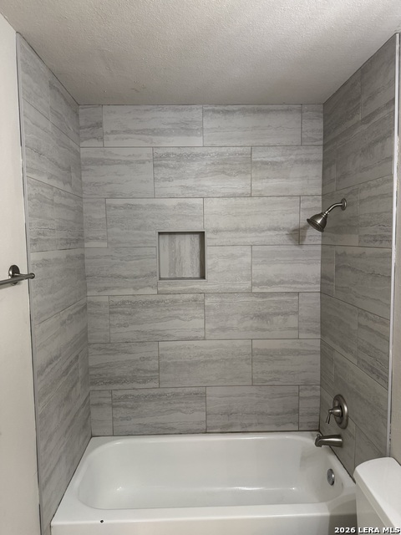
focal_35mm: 24
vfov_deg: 71.6
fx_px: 371
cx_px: 200
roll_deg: +1.4
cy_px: 268
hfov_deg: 56.8
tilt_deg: -4.8
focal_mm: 6.76
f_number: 1.78
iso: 250
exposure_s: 1/60
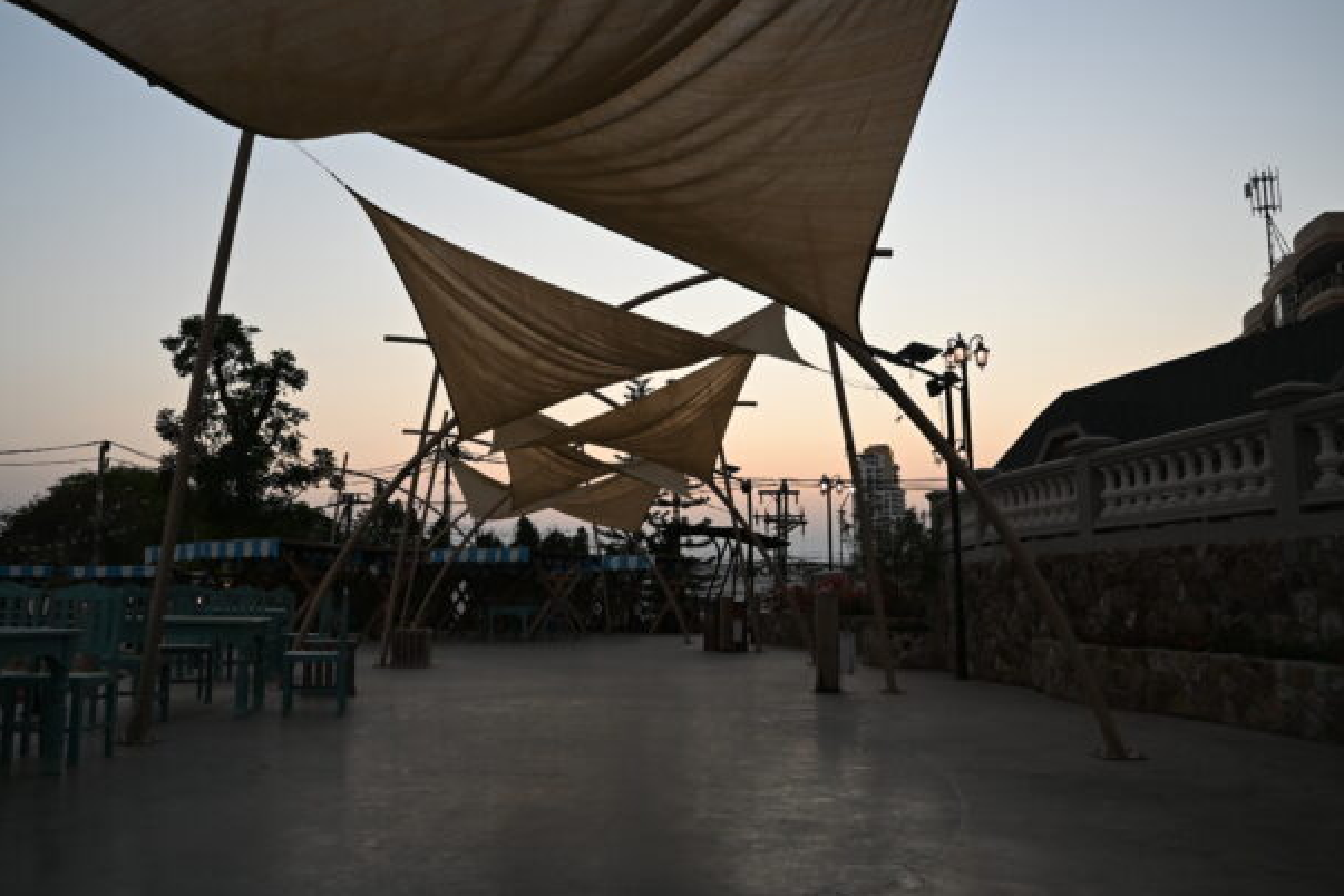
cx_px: 604
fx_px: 1069
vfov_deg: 45.5
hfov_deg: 64.2
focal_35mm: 29
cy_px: 455
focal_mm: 15
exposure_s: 1/250
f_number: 4
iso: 360
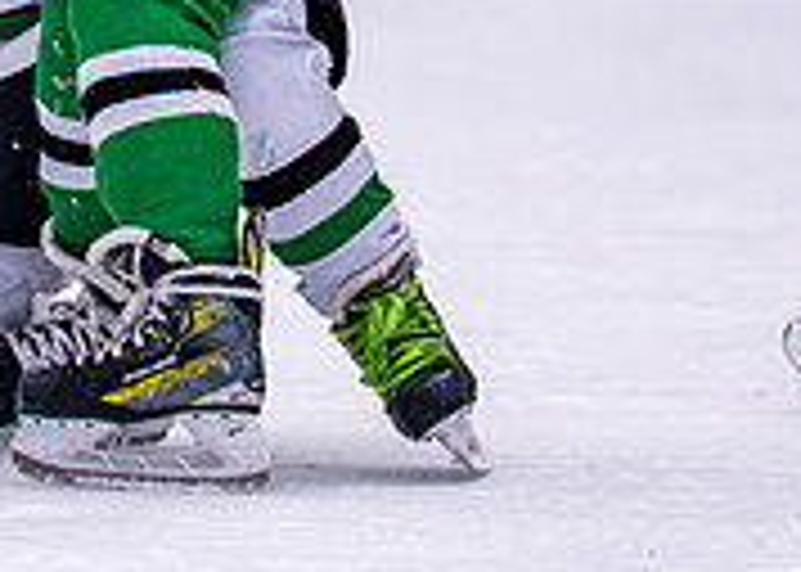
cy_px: -184
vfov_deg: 1.9
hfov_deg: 2.6
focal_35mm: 777
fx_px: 17669
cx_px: 109
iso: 2500
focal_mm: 200
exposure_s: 1/1250
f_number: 2.8
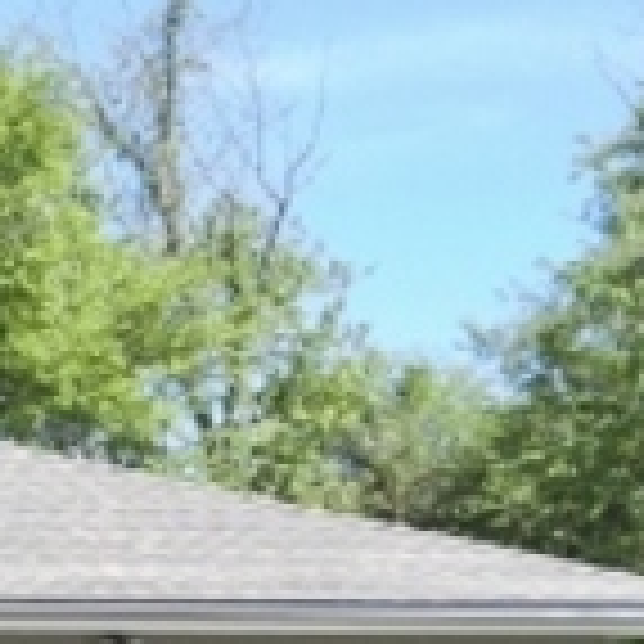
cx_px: -802
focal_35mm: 124
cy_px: 667
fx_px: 2610
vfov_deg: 13.8
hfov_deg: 11.9
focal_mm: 3.08
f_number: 2
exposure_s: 1/500
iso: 32
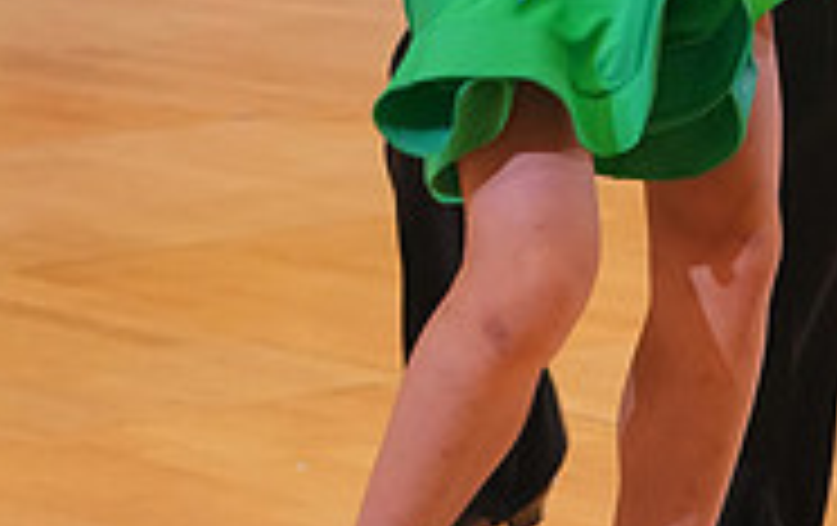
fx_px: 5073
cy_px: -378
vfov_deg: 5.8
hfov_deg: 9.4
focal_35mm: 222
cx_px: 664
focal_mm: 70
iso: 3200
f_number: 5.6
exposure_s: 1/400
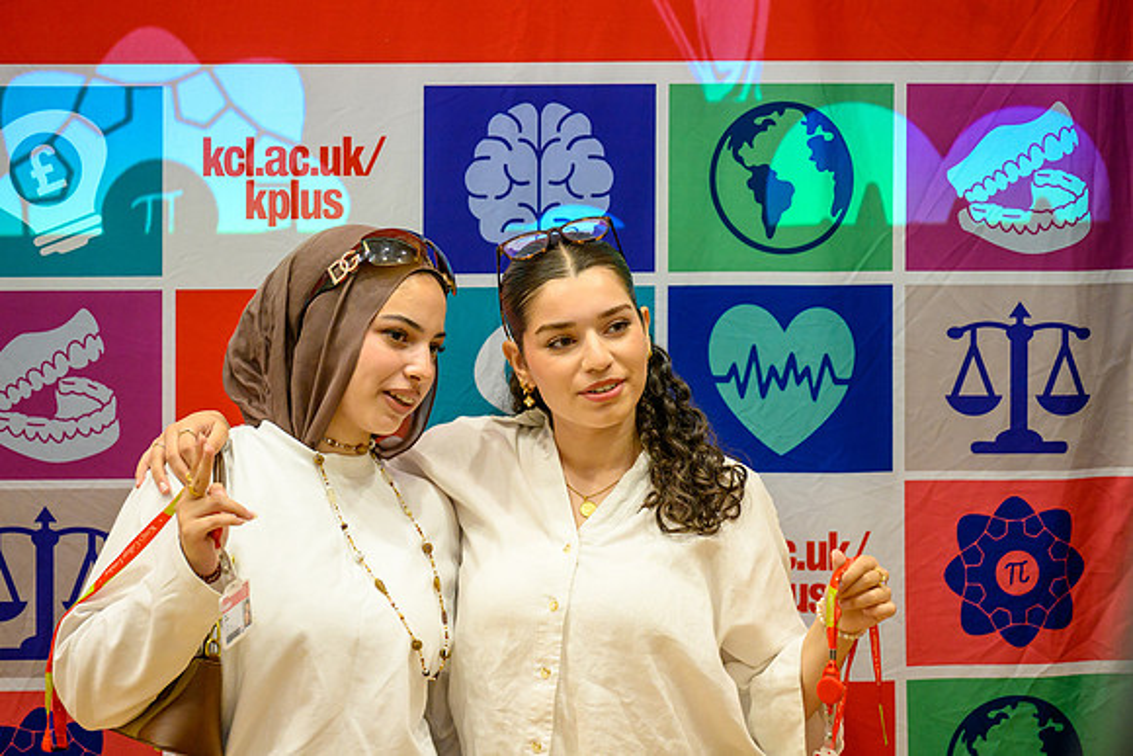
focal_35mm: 157
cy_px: 378
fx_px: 4935
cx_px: 566
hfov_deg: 13.1
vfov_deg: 8.8
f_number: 2.8
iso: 2200
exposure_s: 1/500
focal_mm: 150
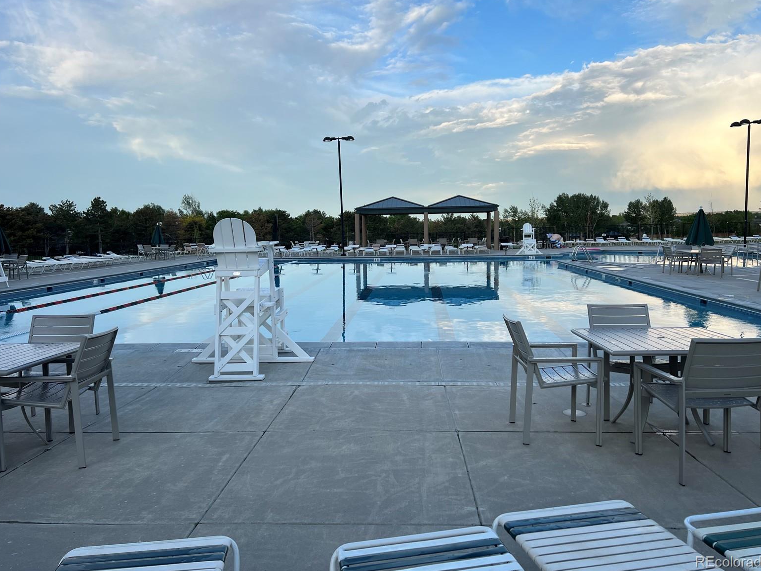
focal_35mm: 27
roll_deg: +1.0
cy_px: 276
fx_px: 594
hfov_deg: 65.3
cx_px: 380
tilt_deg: -4.6
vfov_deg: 51.4
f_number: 1.5
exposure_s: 1/1252
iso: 50
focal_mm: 5.7
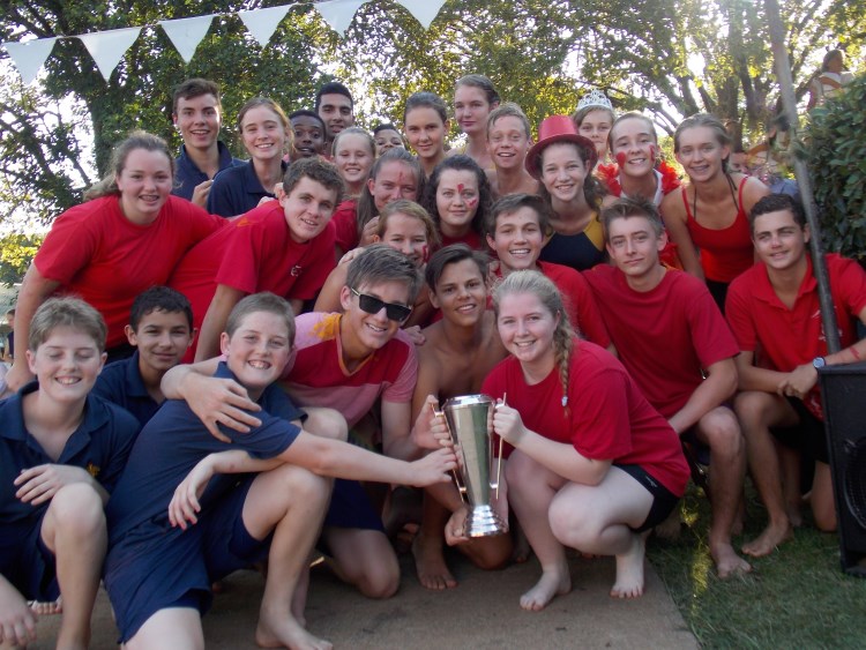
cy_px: 325
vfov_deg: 38.7
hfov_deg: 50.1
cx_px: 433
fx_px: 926
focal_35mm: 37
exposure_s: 1/100
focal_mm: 6.6
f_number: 3.5
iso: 80
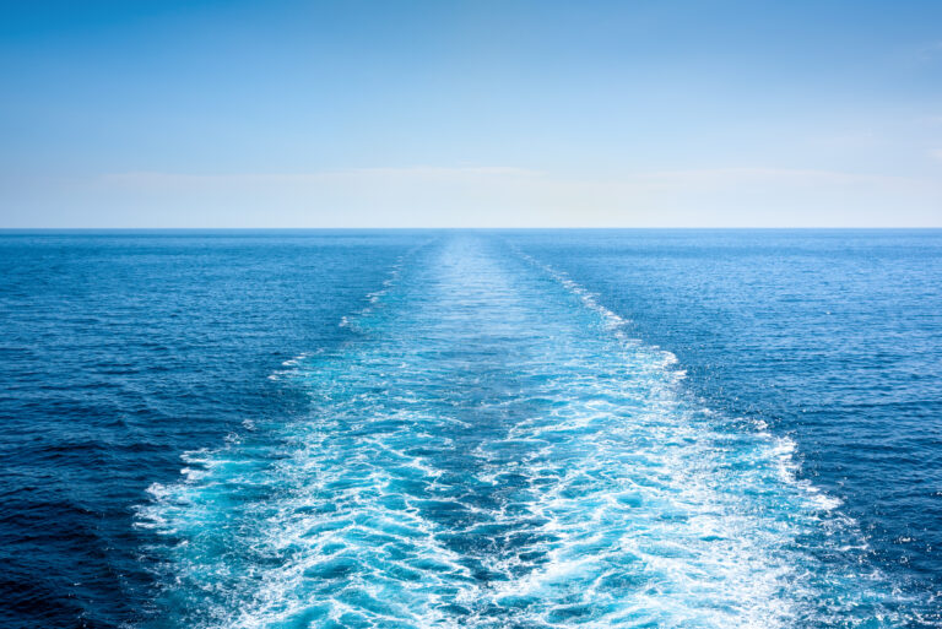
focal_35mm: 44
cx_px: 471
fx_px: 1152
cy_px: 314
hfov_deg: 44.5
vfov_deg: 30.6
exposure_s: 1/200
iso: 100
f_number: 14
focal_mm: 44
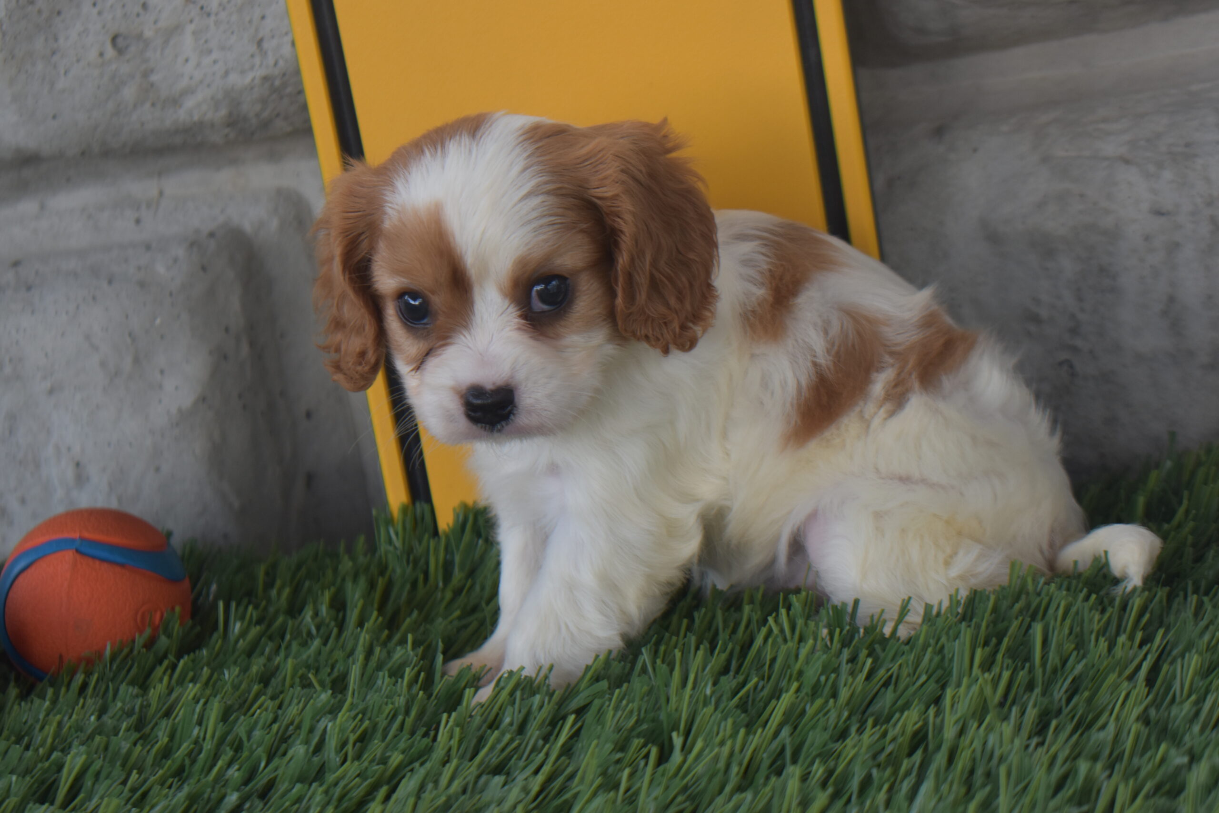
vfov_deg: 16.6
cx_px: 610
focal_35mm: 82
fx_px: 2793
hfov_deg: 24.6
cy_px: 406
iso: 400
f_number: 5.6
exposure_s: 1/100
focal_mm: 55
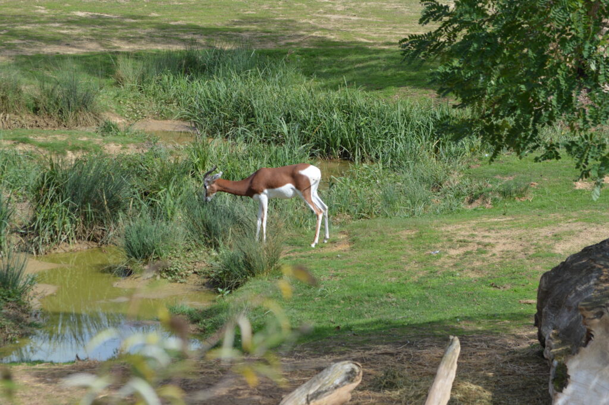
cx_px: 304
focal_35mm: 150
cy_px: 202
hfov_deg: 13.7
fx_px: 2535
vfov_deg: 9.1
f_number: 7.1
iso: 100
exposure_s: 1/200
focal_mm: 100
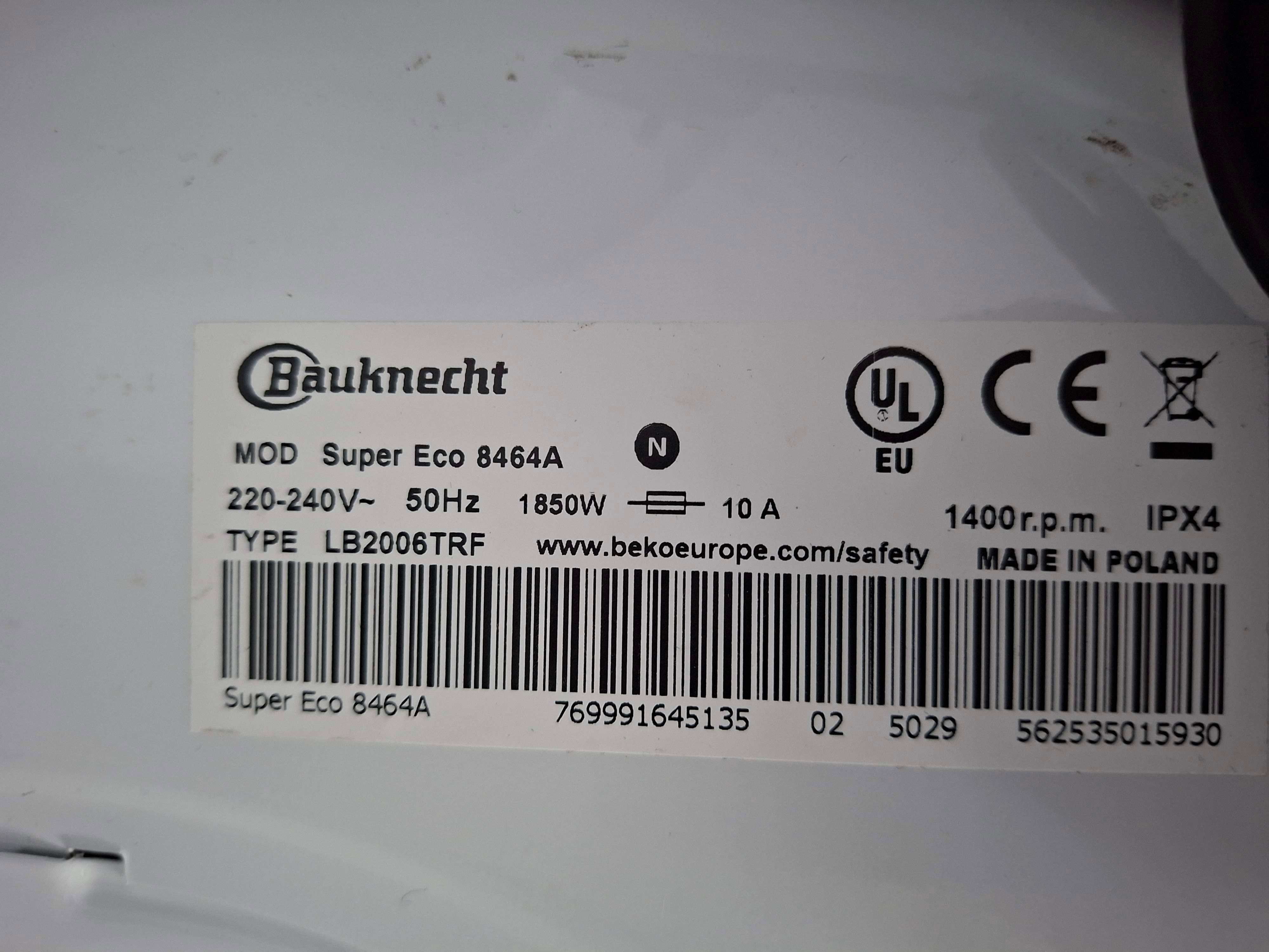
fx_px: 843
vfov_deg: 58.9
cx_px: 634
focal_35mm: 23
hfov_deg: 73.9
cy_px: 476
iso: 400
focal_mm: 5.54
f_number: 1.8
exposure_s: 1/33
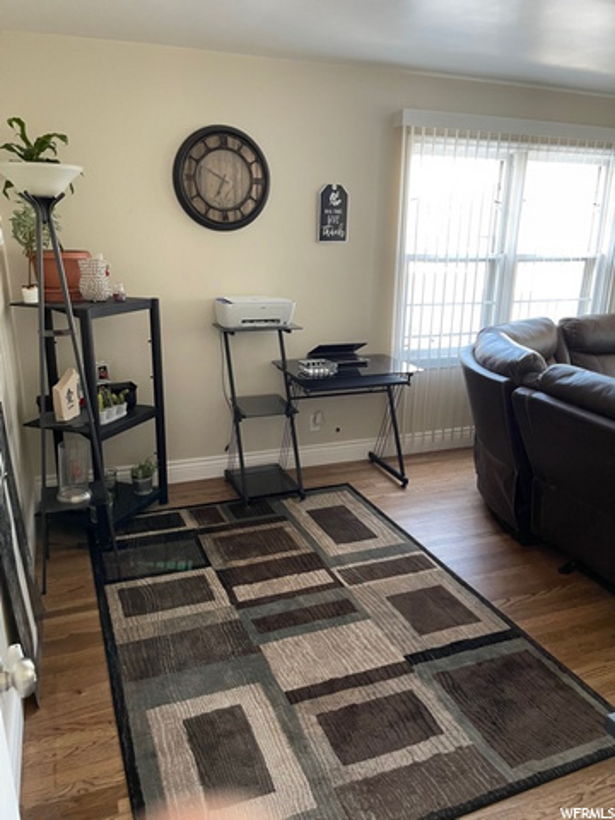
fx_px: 616
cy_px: 410
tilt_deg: -16.5
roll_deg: -0.7
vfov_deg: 67.3
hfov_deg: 53.1
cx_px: 308
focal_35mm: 26
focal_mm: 5.1
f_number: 1.6
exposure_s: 1/60
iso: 200
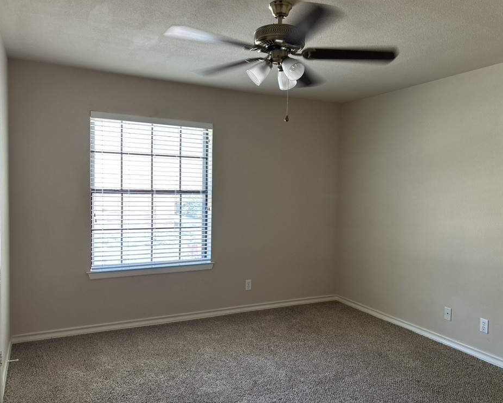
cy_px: 204
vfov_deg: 51.5
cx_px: 256
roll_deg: -0.4
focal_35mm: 28
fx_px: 417
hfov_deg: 62.2
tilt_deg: -2.5
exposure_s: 1/66
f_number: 1.5
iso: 125
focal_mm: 5.7
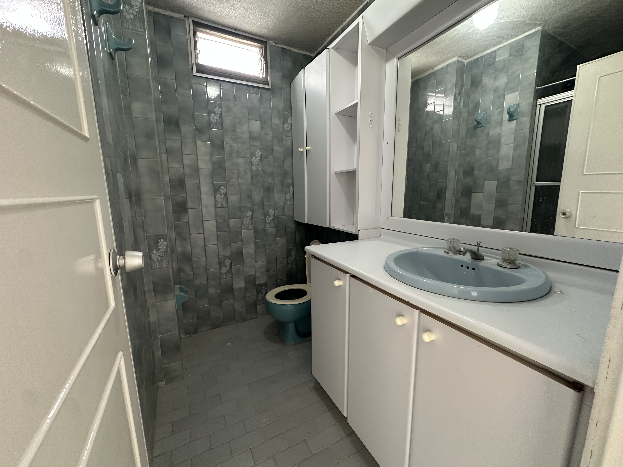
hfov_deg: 102.1
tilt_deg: -9.4
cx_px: 312
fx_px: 252
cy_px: 234
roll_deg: +0.1
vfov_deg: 85.7
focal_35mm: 14
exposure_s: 1/60
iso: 320
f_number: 2.2
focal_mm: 2.22
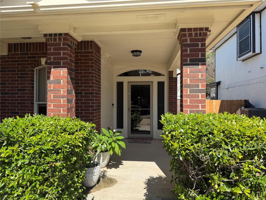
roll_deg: -0.1
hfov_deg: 71.6
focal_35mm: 24
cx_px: 133
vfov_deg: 56.8
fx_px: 184
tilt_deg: -0.3
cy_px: 100
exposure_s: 1/1949
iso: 80
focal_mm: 6.76
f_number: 1.78
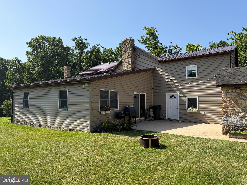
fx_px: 171
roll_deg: +0.0
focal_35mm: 24
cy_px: 92
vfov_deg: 56.8
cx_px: 124
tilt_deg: +4.0
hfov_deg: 71.6
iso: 80
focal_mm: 6.76
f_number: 1.78
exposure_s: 1/3145
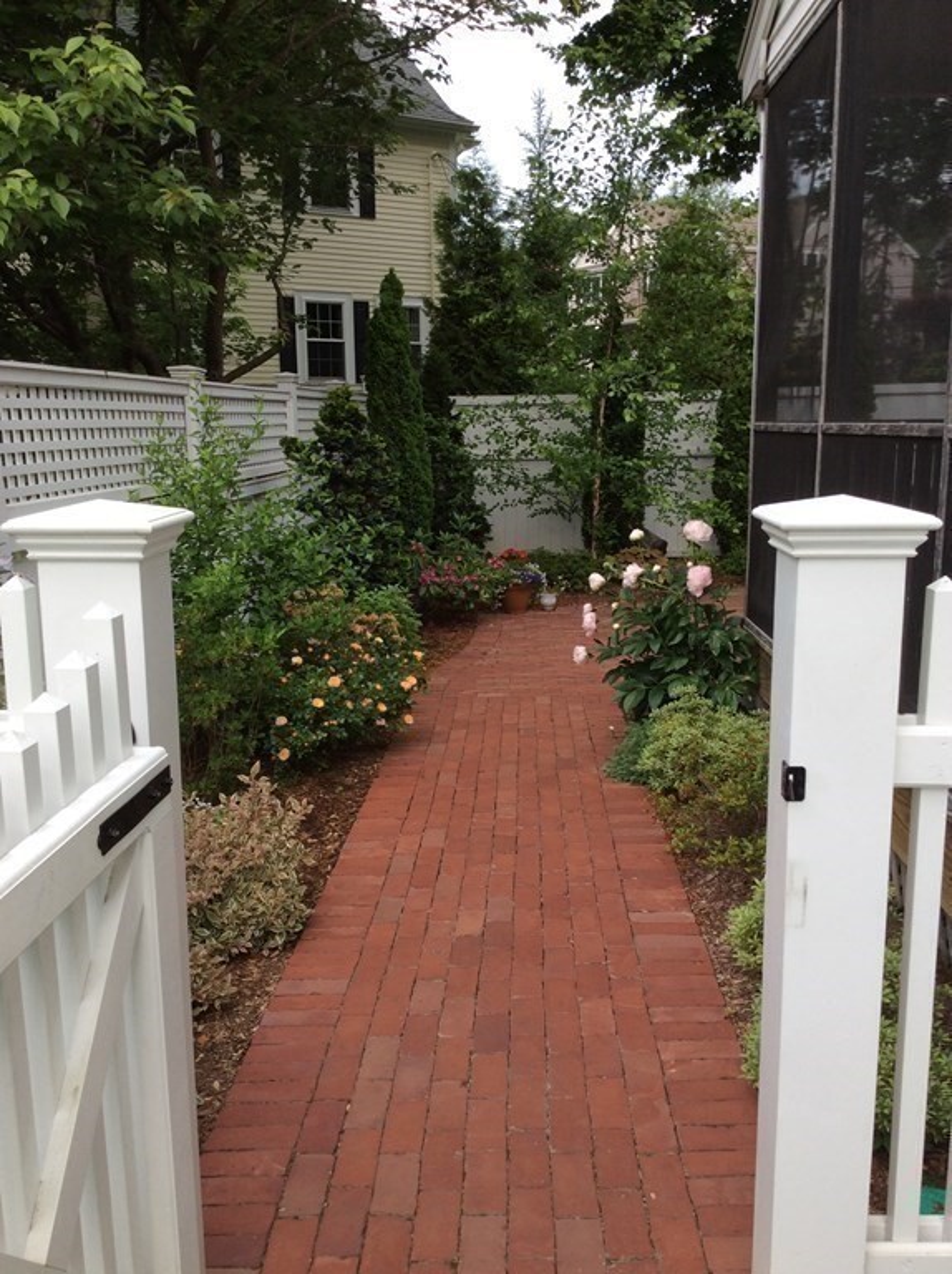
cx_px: 476
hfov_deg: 44.1
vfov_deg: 56.9
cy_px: 637
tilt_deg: -11.2
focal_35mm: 32
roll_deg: +0.5
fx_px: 1176
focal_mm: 3.3
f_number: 2.4
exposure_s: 1/321
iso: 32
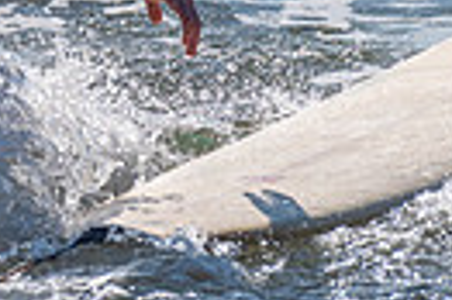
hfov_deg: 0.8
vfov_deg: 0.5
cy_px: -175
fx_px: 33268
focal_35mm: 2653
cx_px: -109
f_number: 7.1
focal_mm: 500
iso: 31
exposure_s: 1/320
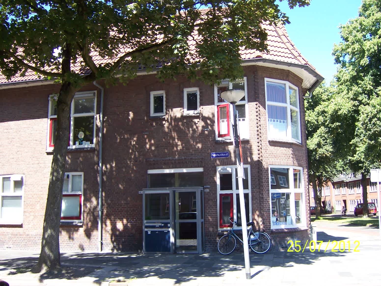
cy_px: 143
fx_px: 396
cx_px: 190
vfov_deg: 39.7
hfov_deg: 51.4
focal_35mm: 36
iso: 80
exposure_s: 1/200
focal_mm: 6.2
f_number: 2.8
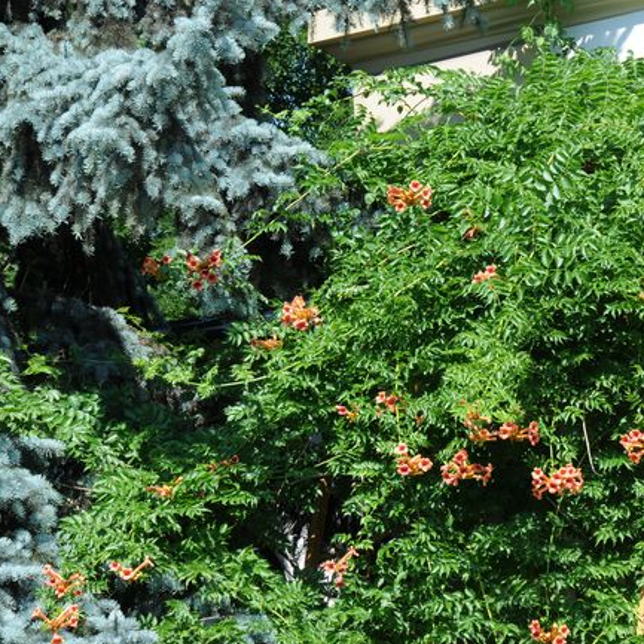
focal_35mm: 153
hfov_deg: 11.4
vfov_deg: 11.4
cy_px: 306
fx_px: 3214
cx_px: 423
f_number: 11
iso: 250
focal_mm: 75
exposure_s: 1/160
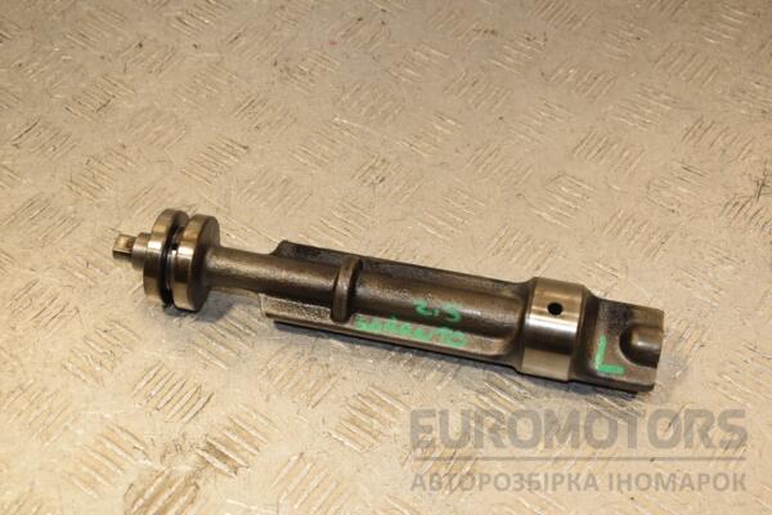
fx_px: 1351
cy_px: 258
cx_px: 386
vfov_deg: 21.6
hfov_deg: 31.9
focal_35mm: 63
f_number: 7.1
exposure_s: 1/200
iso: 800
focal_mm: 42
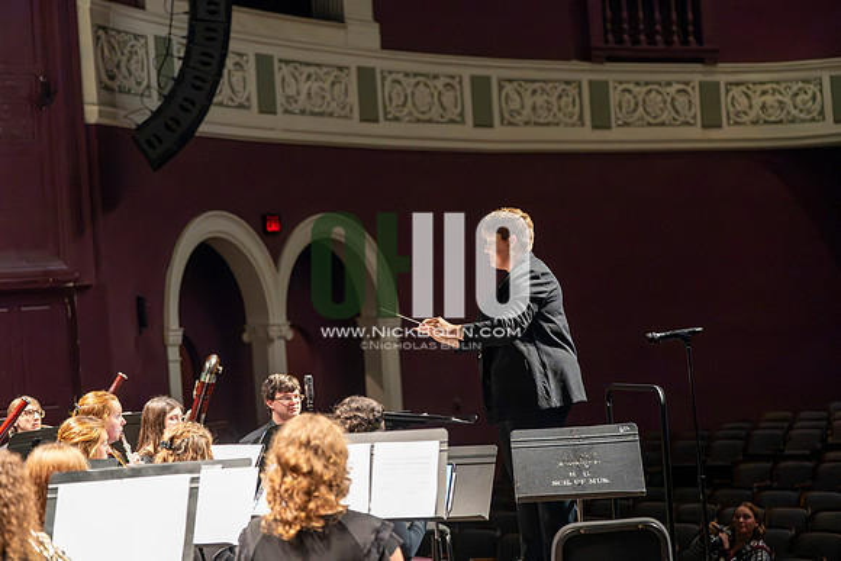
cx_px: 420
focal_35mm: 85
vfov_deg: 16.1
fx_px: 1986
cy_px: 280
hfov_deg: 23.9
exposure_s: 1/640
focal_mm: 85
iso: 12800
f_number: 2.8
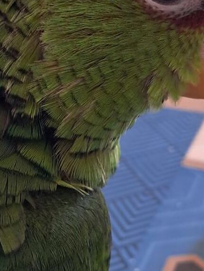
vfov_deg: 30.7
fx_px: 494
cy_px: 130
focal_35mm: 63
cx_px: 116
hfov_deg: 23.3
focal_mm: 4
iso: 500
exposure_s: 1/50
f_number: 1.8
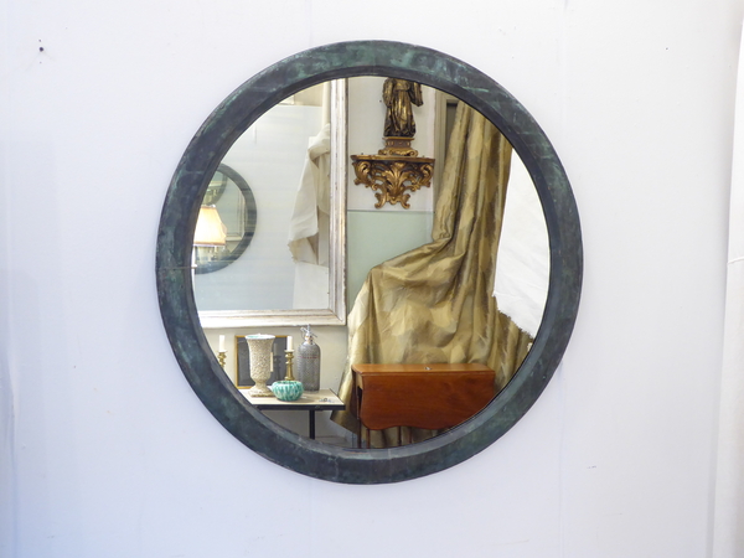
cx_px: 372
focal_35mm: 42
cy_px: 279
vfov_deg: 34.3
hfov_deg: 44.8
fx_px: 903
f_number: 3.8
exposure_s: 1/13
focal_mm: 7.2
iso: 400
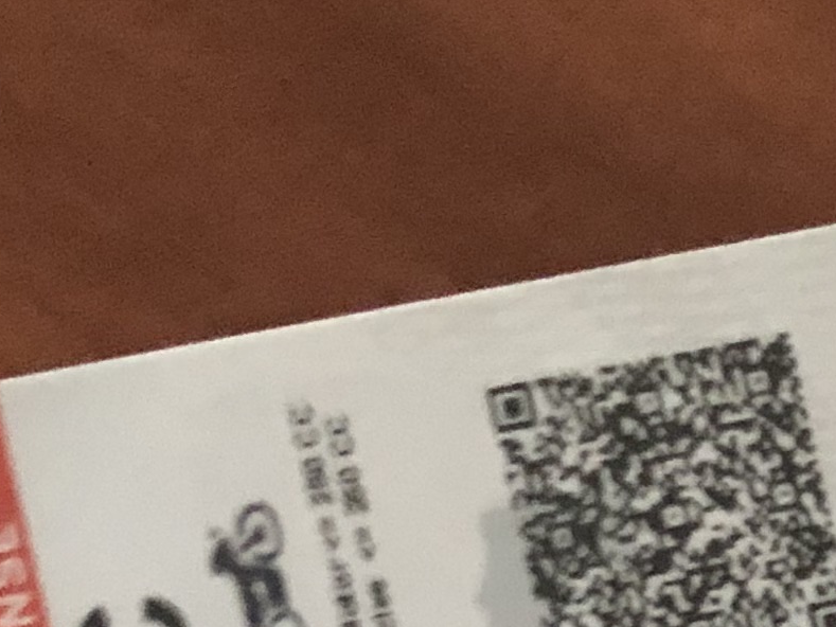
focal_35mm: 143
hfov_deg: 13.5
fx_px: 3454
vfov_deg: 9.6
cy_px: 1307
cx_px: 933
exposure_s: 1/4
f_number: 1.8
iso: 250
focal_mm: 4
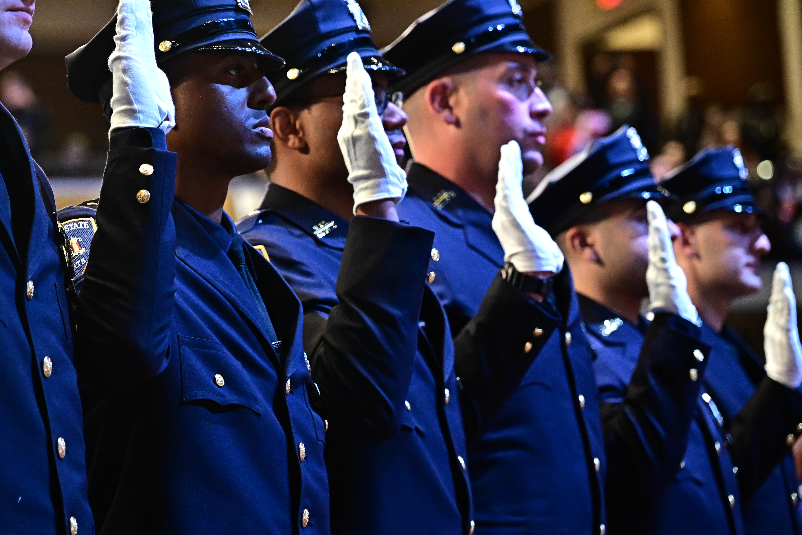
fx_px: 3743
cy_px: 186
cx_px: 317
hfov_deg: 12.2
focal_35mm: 168
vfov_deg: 8.2
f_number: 4
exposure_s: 1/125
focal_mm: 120
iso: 4500
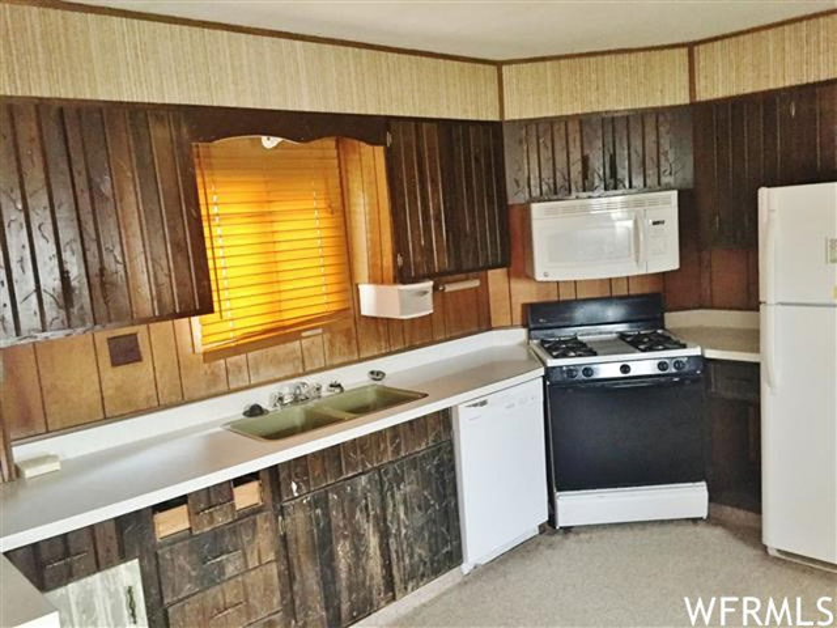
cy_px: 314
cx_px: 418
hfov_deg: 61.7
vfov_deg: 48.2
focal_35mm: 29
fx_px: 701
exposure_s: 1/17
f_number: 2.2
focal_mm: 4.15
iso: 250
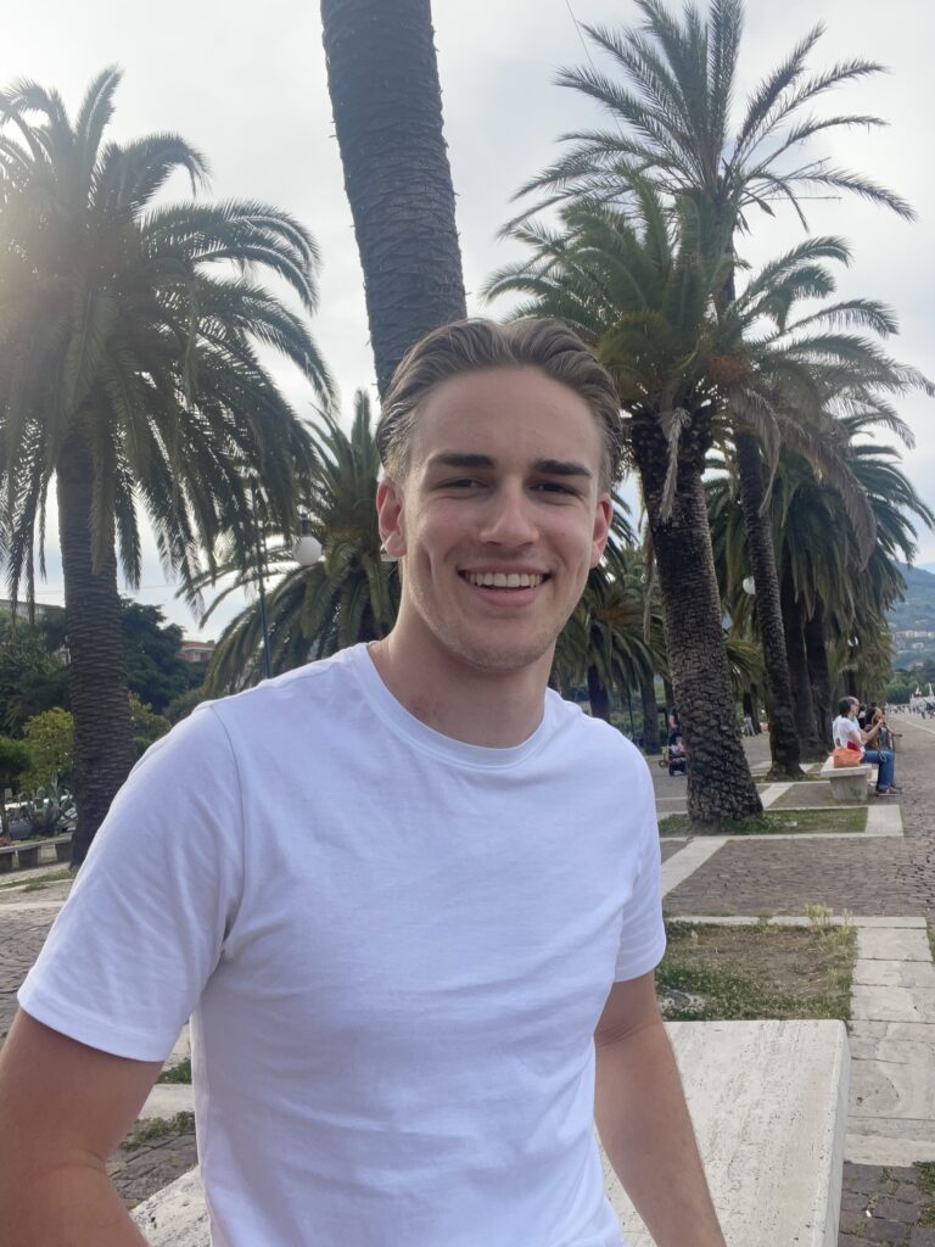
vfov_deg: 60.0
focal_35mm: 30
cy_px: 624
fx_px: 1080
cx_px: 468
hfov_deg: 46.8
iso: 25
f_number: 2.2
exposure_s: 1/389
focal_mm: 2.71
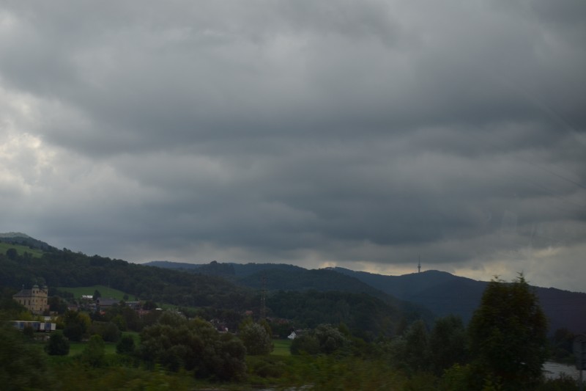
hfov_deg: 33.4
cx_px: 293
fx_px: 976
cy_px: 196
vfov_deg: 22.6
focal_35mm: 60
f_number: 6.3
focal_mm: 40
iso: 100
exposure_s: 1/125
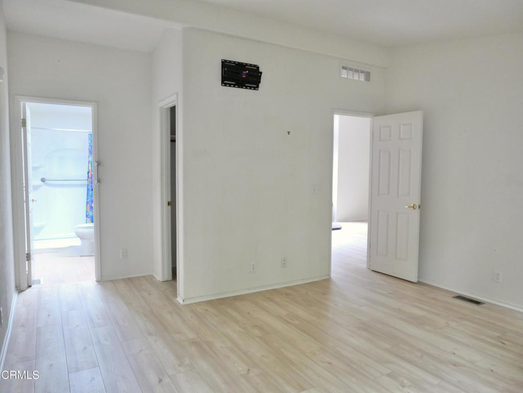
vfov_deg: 56.8
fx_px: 363
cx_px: 262
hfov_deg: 71.6
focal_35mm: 24
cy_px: 196
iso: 1250
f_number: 1.7
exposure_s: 1/60
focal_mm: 10.9
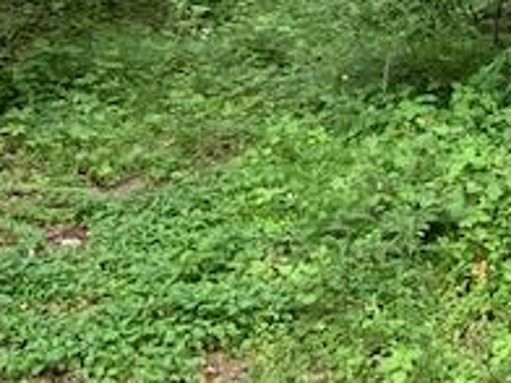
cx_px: 673
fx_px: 1255
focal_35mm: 85
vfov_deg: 16.1
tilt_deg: +9.2
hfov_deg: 20.9
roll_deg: +3.0
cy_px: -167
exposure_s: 1/60
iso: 320
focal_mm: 4.25
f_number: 1.8
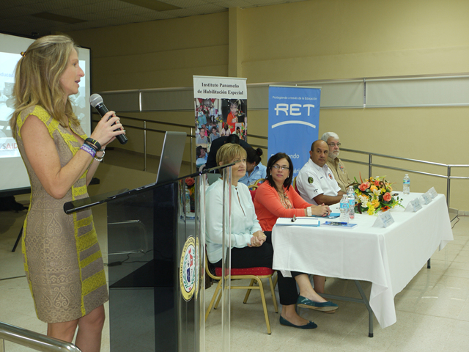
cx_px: 234
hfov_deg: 46.8
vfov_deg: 36.0
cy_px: 176
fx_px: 542
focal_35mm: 40
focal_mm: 20
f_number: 4.4
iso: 200
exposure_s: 1/30
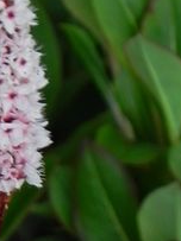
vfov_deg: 2.4
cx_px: -168
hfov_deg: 1.8
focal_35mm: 836
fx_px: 5835
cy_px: 330
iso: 160
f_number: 5
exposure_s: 1/50
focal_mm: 37.7
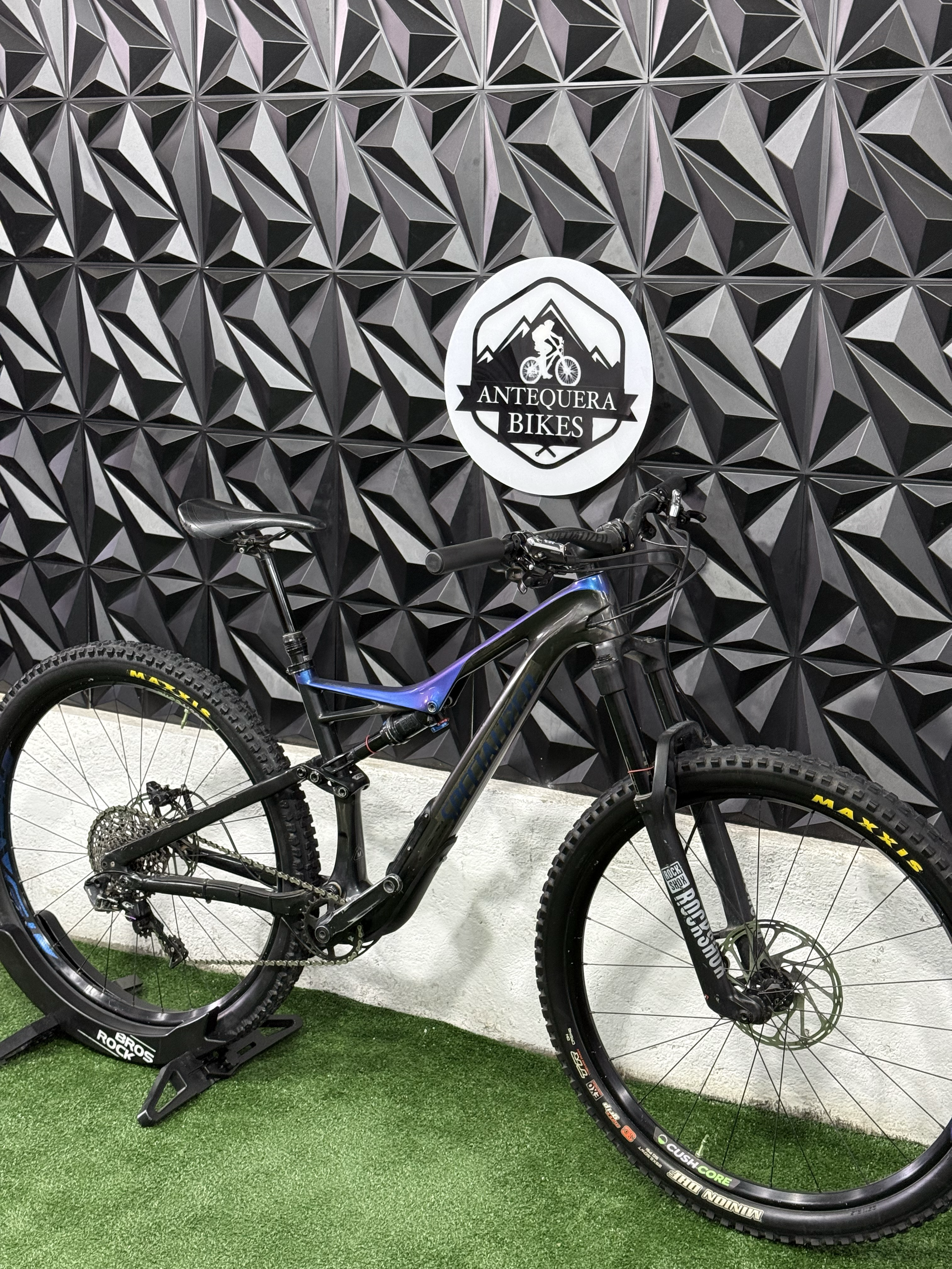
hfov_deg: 30.3
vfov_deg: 39.7
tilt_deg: -12.2
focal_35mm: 48
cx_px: 476
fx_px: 1760
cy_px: 634
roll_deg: -1.1
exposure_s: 1/60
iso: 250
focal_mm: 6.76
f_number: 1.78
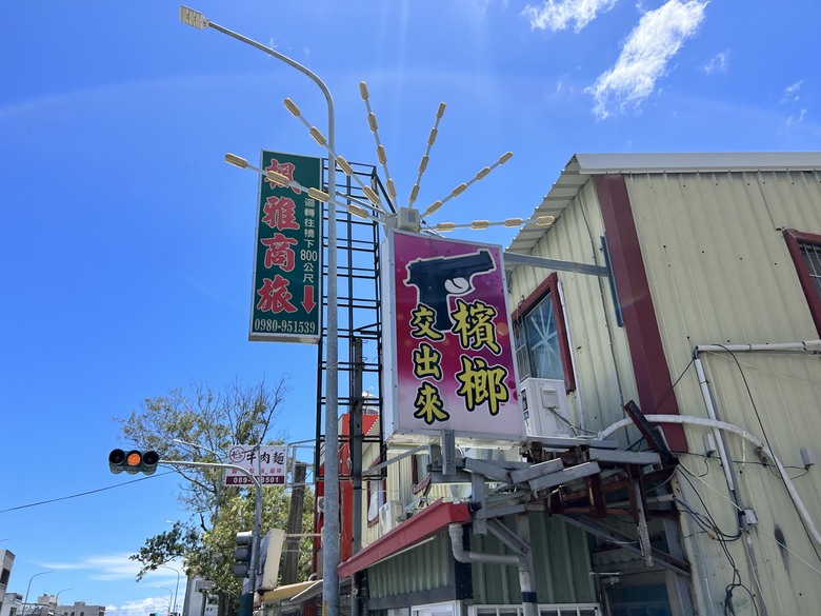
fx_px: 617
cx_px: 410
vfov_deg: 53.1
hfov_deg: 67.3
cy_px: 308
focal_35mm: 26
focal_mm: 5.7
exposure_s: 1/3460
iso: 50
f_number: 1.5
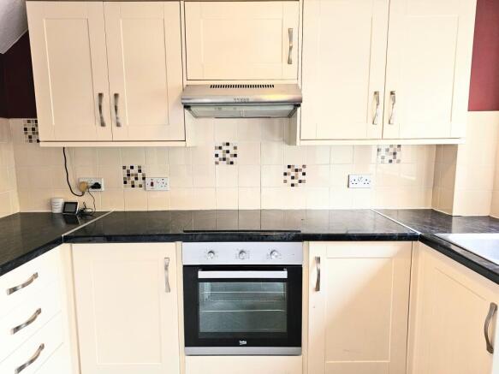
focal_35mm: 23
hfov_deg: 73.9
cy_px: 187
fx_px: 331
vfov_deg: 58.9
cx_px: 250
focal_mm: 6.3
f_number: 1.7
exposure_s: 1/100
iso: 320
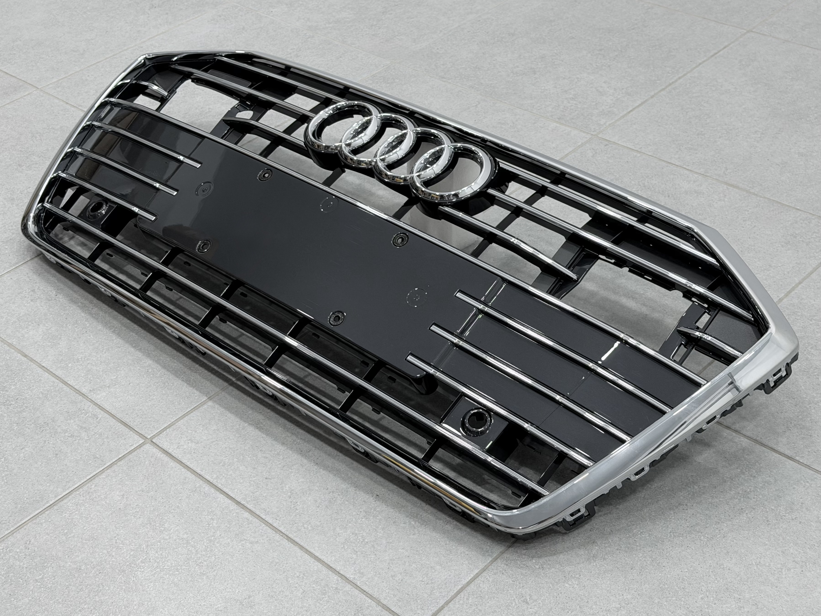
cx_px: 410
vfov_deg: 30.3
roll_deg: +0.1
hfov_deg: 39.7
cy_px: 308
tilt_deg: -37.2
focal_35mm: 48
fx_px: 1138
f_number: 1.78
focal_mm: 6.76
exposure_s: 1/151
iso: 50
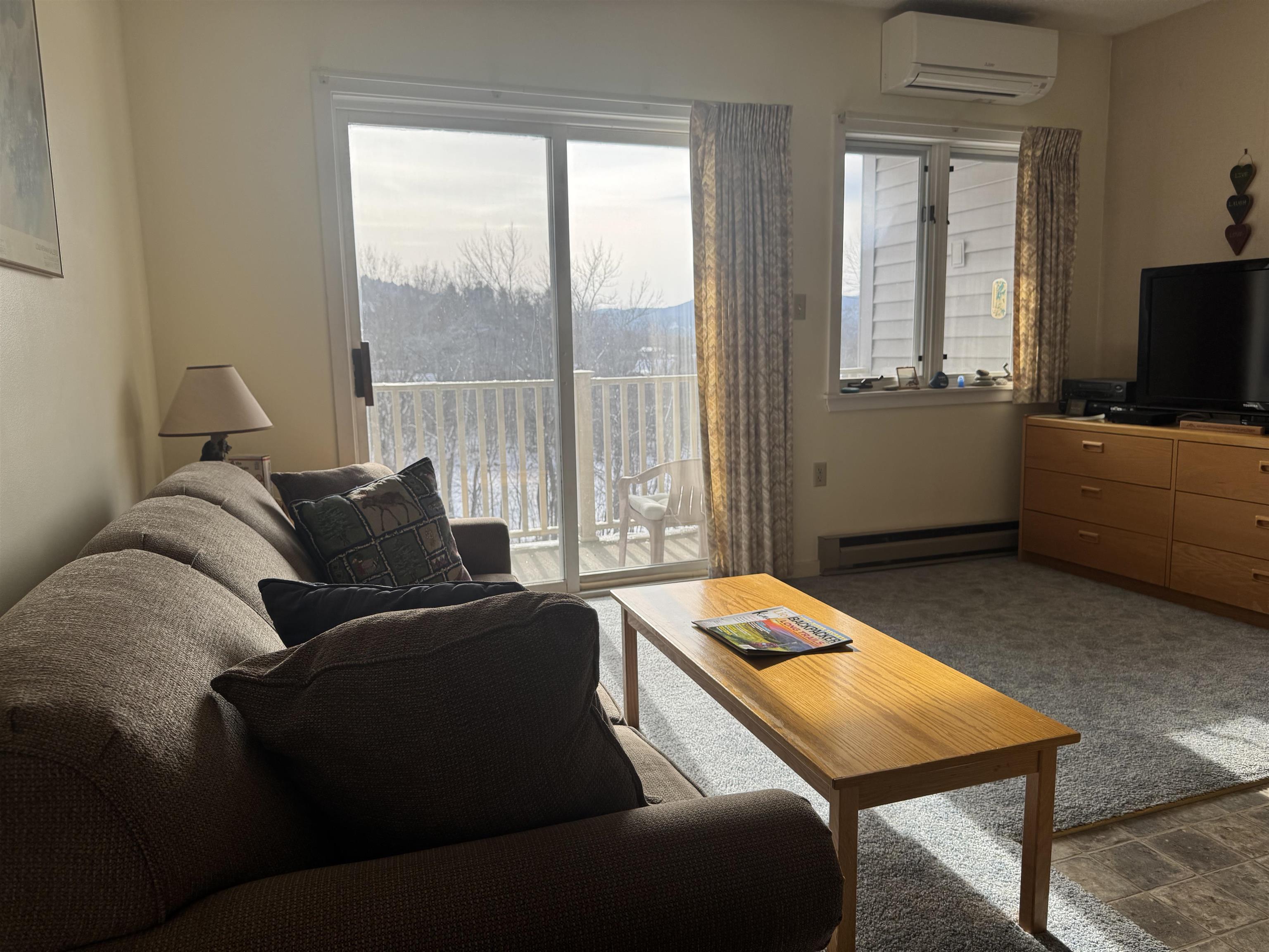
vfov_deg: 56.8
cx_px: 634
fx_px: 880
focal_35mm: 24
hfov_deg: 71.6
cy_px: 476
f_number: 1.78
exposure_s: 1/876
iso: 80
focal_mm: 6.76
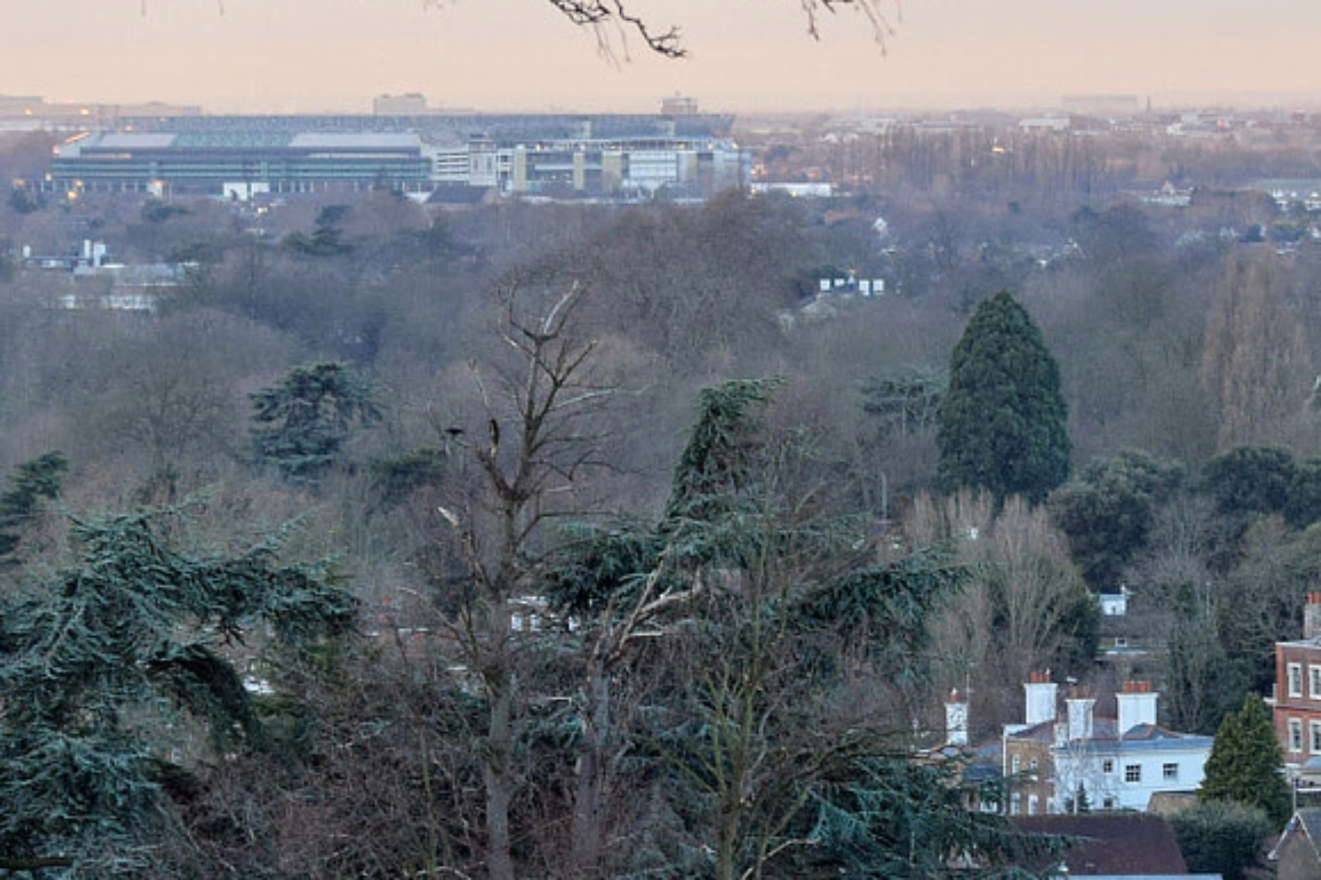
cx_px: 1239
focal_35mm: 228
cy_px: 440
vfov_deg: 6.0
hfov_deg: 9.0
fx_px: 8378
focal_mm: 55
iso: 400
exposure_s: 1/100
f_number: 5
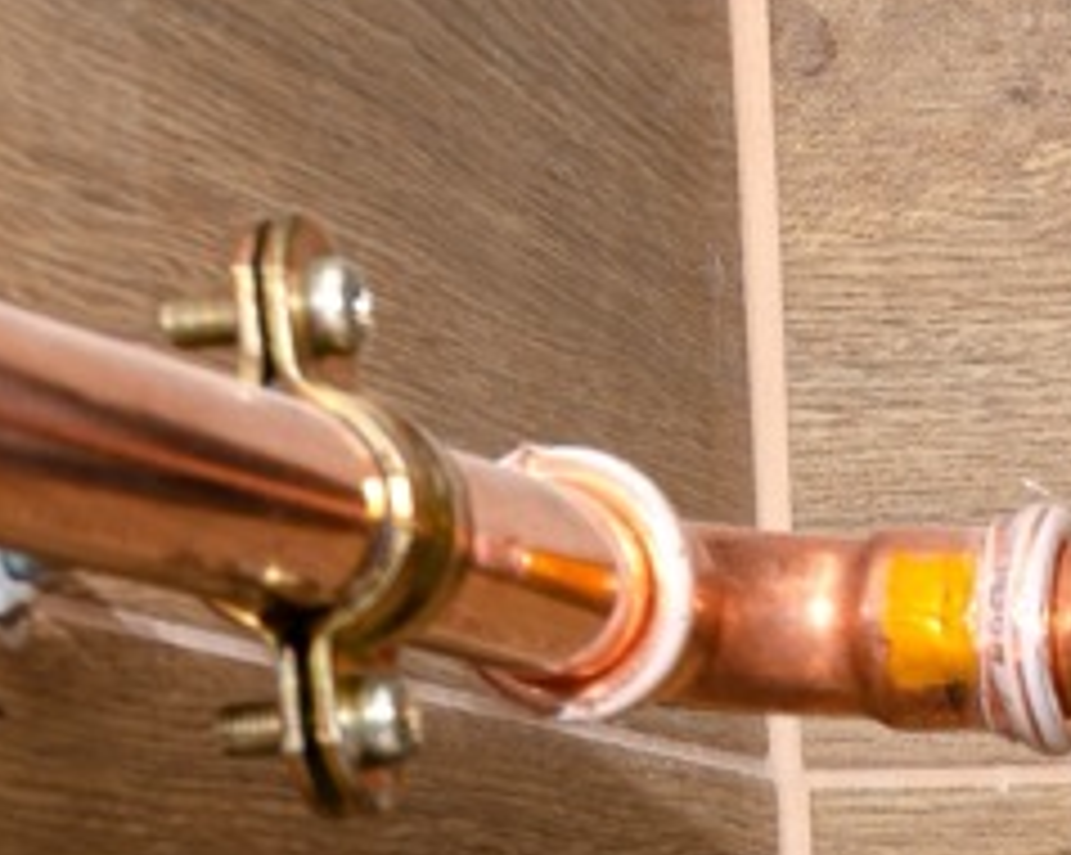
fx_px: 6999
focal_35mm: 221
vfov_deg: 6.7
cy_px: 1994
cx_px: 2786
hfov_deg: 7.9
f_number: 8
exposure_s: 1/60
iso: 100
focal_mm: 35
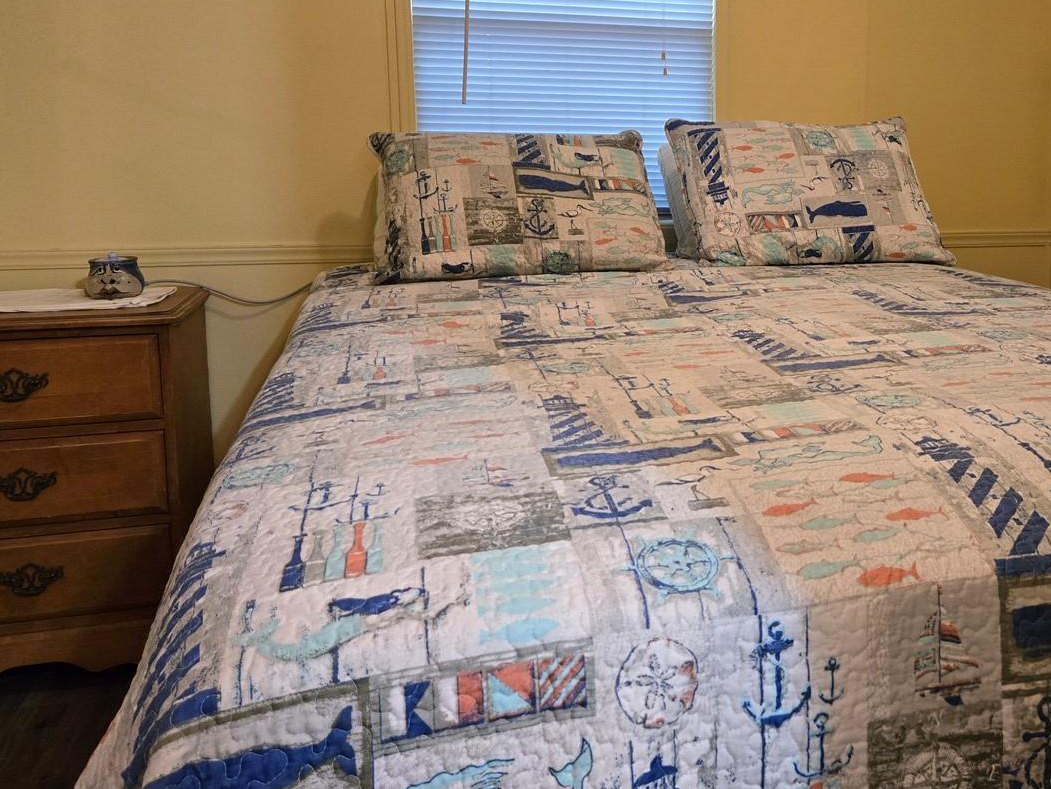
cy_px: 272
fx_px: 1063
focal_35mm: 35
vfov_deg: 40.3
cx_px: 735
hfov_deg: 51.2
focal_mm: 5.4
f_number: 1.8
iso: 800
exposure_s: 1/120
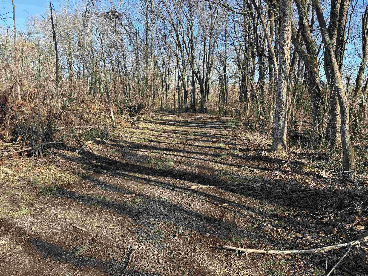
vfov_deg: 53.1
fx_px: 276
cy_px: 138
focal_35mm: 26
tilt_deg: -6.8
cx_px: 184
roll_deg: -1.6
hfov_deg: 67.3
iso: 50
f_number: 1.6
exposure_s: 1/679
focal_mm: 5.96
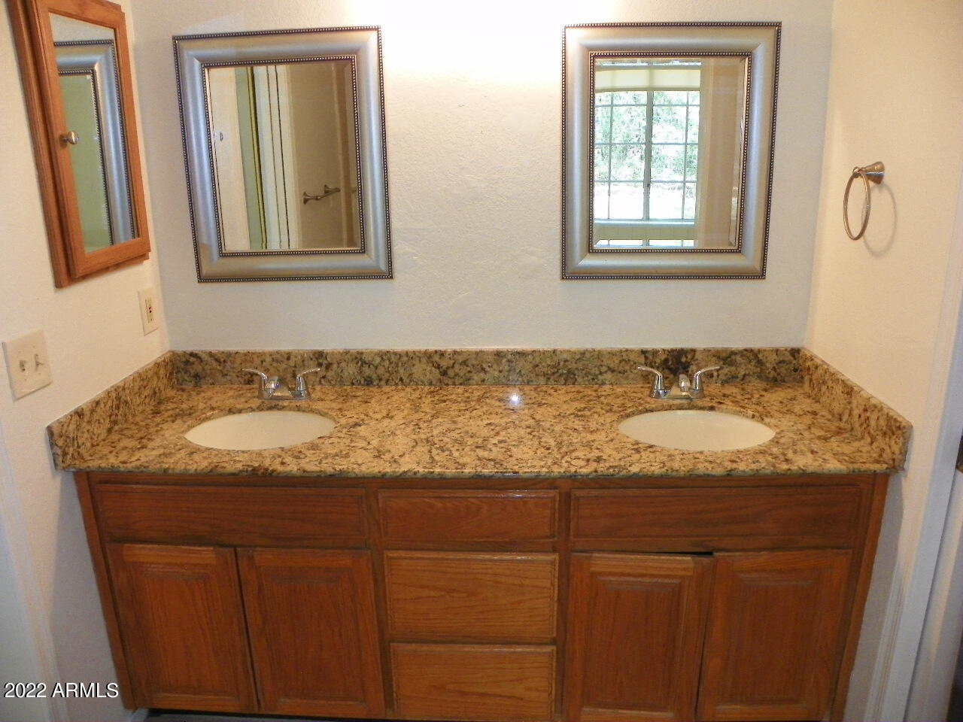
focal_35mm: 26
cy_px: 361
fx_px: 723
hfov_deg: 67.3
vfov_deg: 53.1
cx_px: 482
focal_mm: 4.6
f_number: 2.8
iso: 160
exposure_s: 1/40
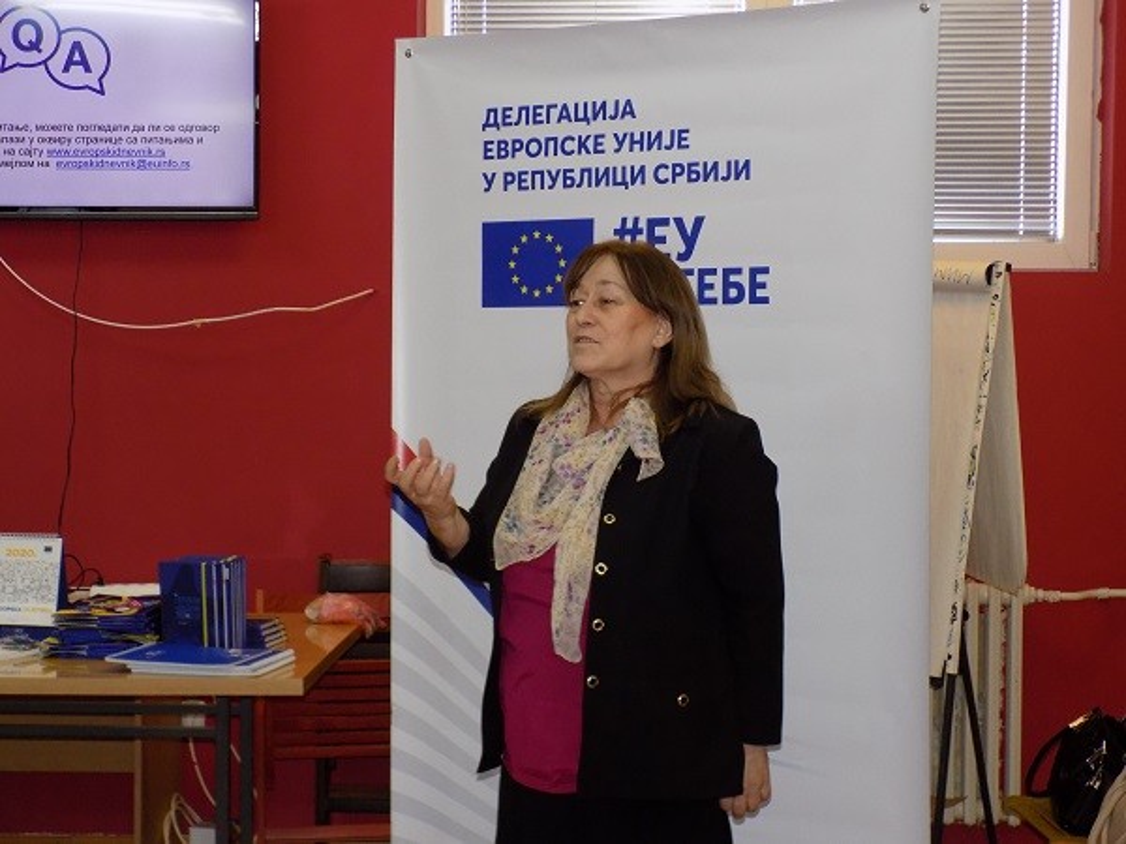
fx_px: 1919
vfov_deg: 24.8
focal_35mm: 59
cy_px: 422
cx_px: 563
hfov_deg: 32.7
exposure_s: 1/30
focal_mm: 10.5
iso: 280
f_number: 4
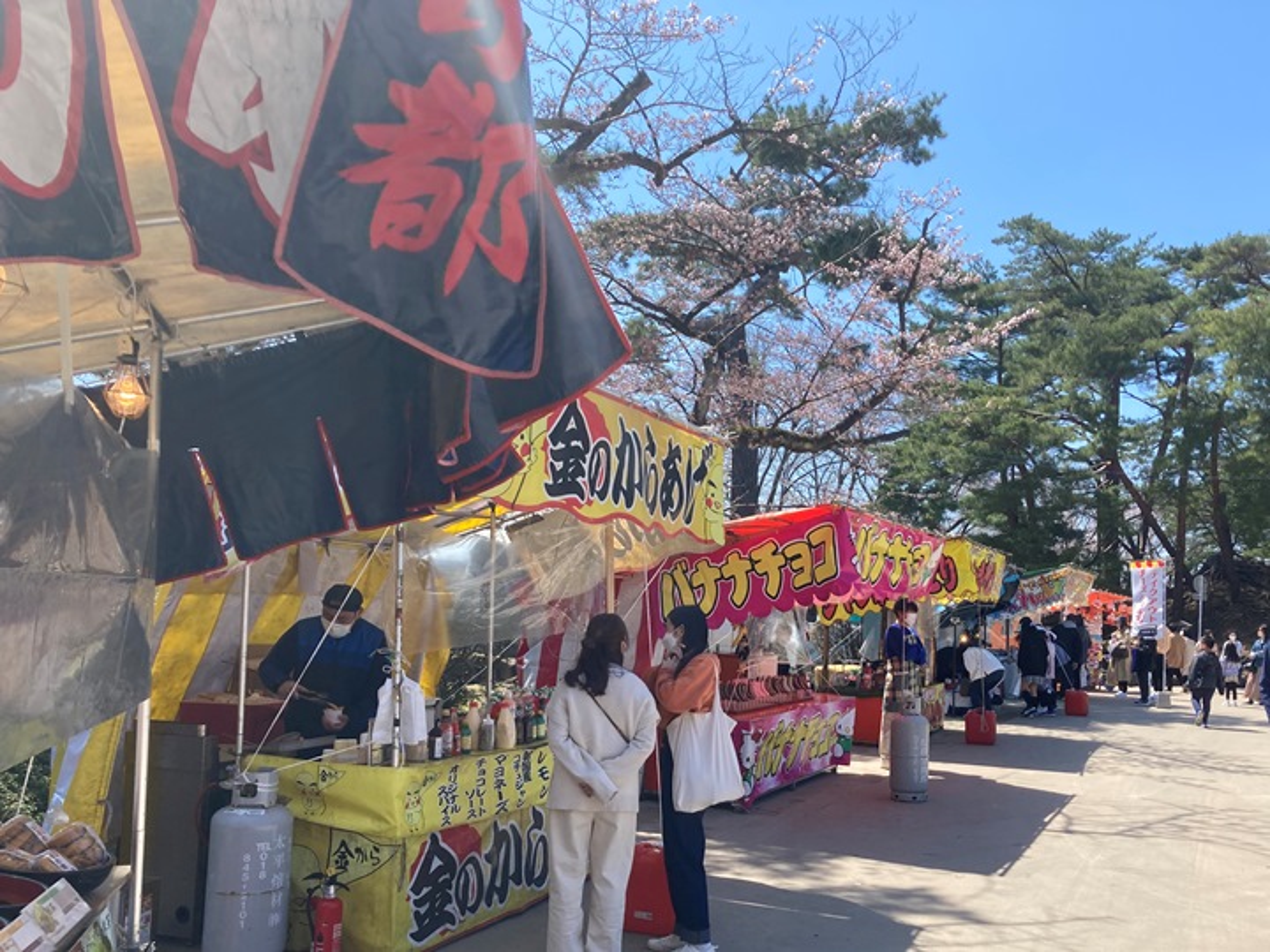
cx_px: 635
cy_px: 476
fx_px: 1027
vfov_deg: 49.7
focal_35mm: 28
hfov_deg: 63.4
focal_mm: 3.99
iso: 20
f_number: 1.8
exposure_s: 1/1200
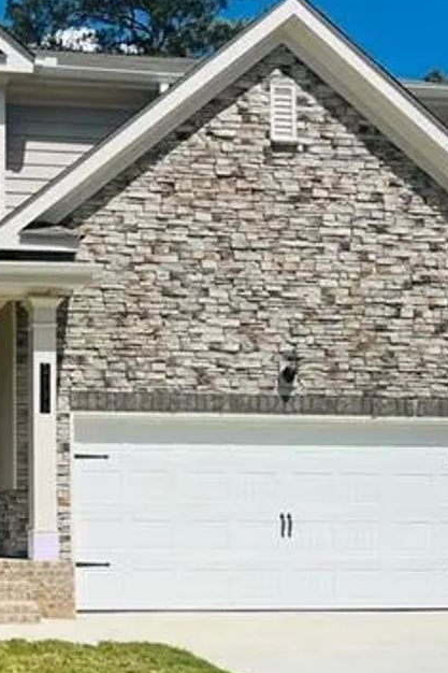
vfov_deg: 33.6
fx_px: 1102
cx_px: -64
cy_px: 454
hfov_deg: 21.6
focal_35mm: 59
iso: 50
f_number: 1.5
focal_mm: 5.7
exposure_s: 1/6579
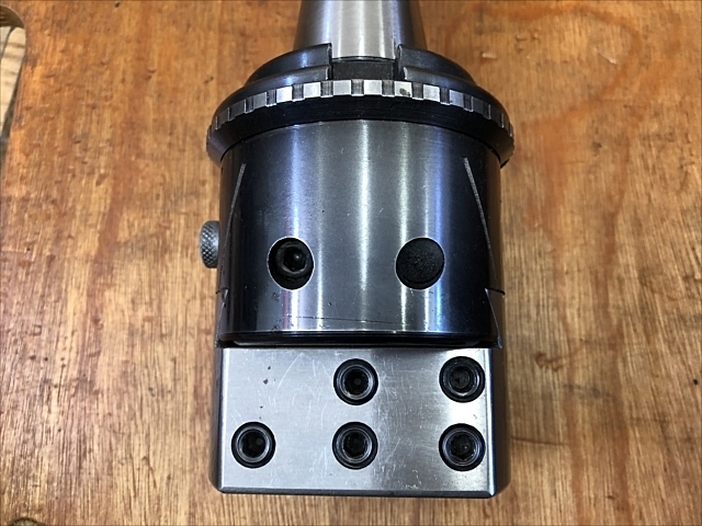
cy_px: 263
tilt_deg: -76.4
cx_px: 351
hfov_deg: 63.4
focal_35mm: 28
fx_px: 568
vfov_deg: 49.7
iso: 50
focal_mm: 3.99
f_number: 1.8
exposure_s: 1/15
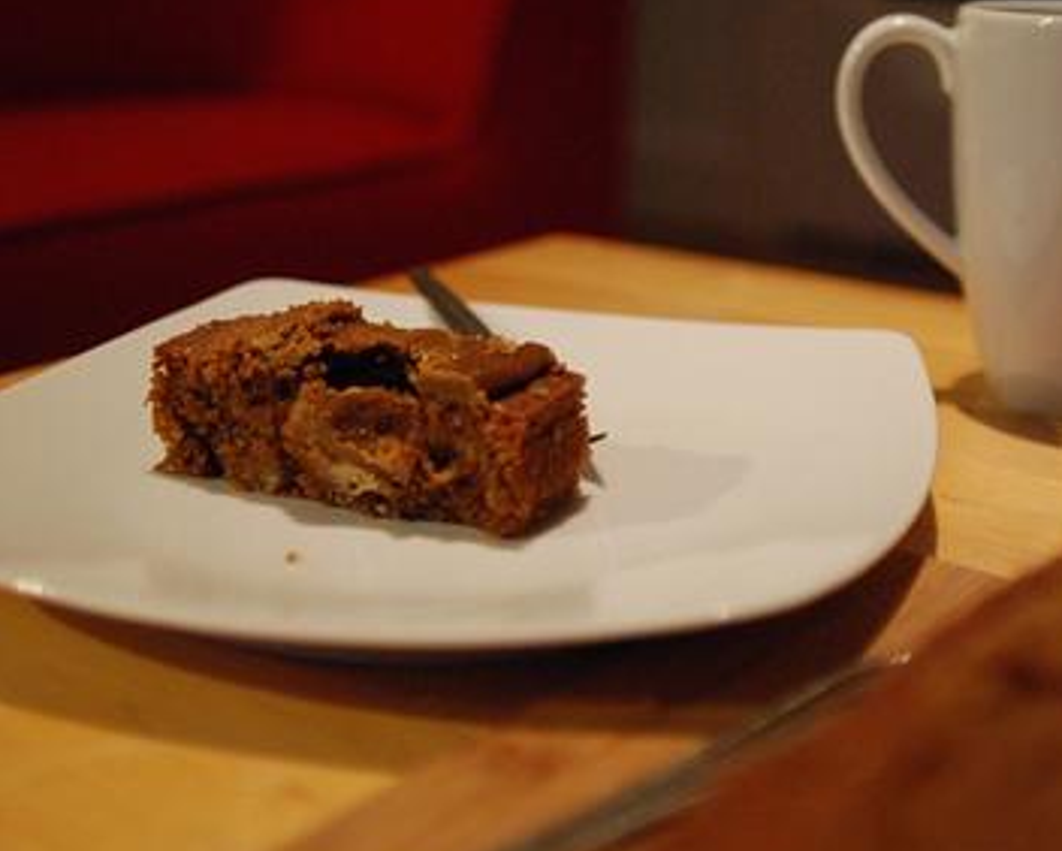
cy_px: 477
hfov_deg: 38.7
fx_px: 1510
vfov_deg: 31.4
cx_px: 609
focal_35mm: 48
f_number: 1.8
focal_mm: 20
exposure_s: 1/60
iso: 1250
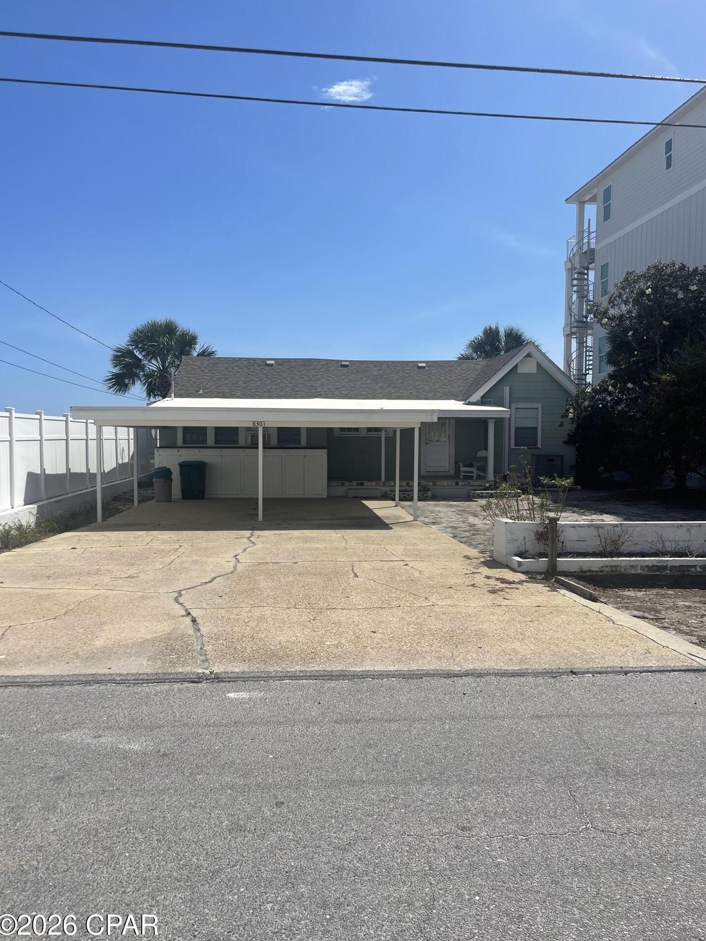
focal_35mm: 26
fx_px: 707
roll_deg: -0.2
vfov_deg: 67.3
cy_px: 481
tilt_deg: -3.9
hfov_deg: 53.1
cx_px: 361
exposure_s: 1/6579
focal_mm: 5.1
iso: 32
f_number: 1.6
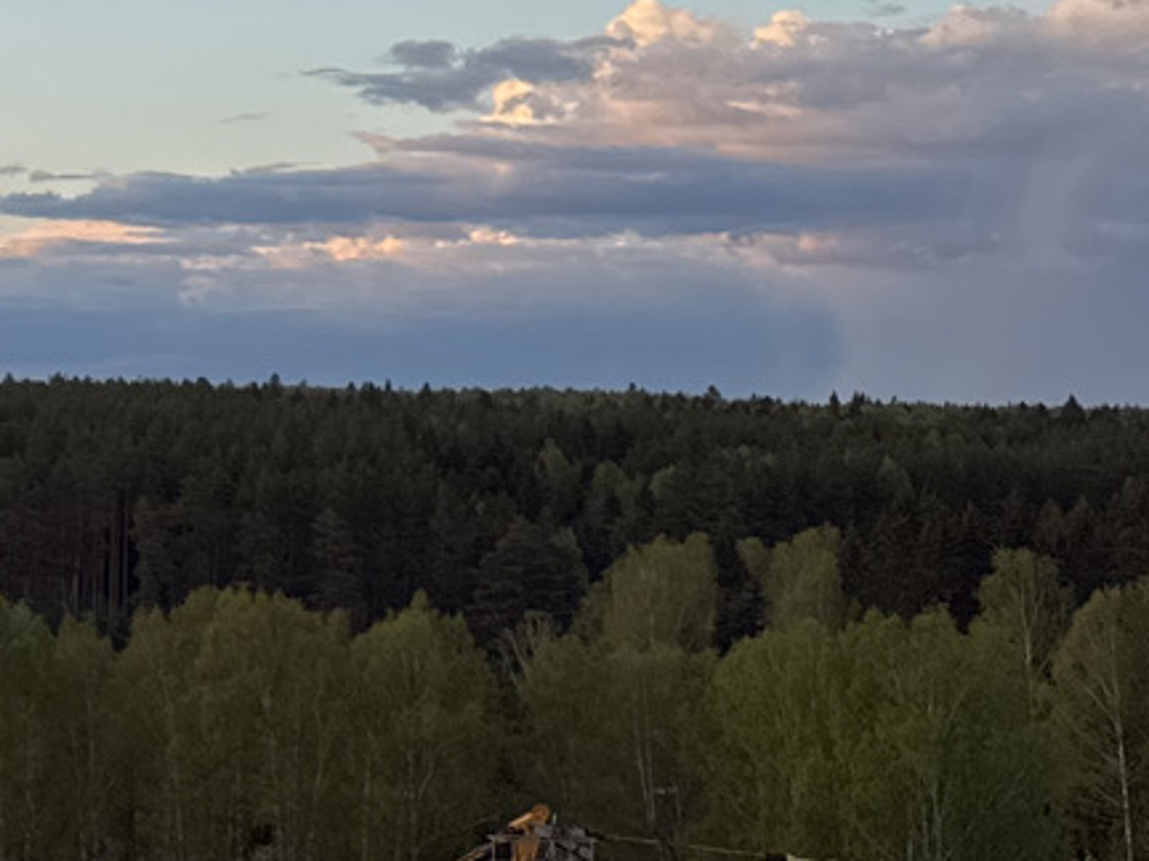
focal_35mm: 111
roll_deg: -1.0
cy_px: 242
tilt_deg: +2.4
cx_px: -1149
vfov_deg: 13.3
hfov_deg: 14.6
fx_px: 3684
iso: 80
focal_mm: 6.76
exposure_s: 1/593
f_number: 1.78
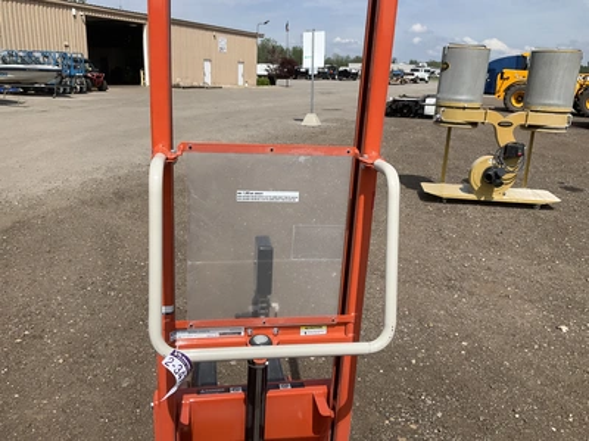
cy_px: 220
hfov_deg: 61.7
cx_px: 294
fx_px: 493
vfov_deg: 48.2
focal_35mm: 29
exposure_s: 1/2427
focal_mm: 3
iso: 25
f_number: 1.8
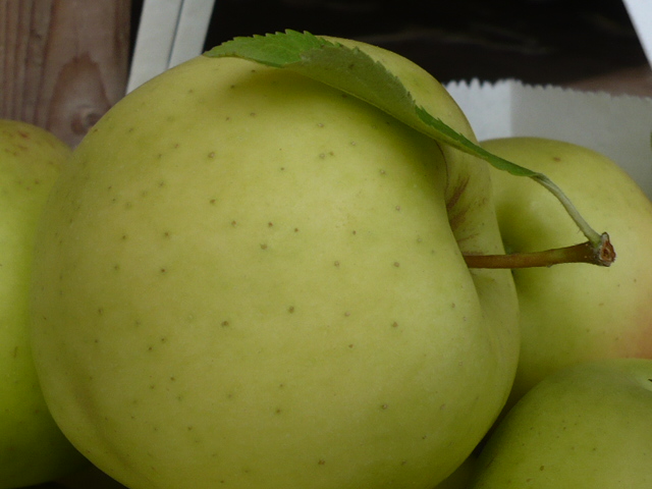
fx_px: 998
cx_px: 326
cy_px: 244
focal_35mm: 53
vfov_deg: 27.5
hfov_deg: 36.2
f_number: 8
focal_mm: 5.8
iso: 100
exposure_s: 1/160
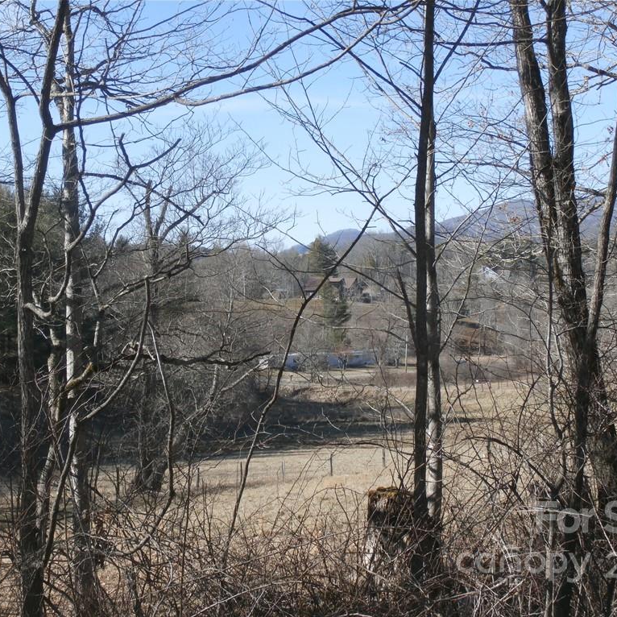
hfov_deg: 26.5
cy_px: 308
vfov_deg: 26.5
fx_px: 1311
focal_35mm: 65
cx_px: 285
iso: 100
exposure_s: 1/400
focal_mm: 9.76
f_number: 4.1
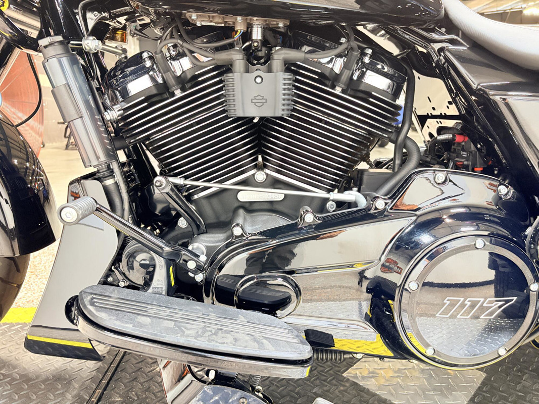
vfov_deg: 53.1
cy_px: 202
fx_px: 405
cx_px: 270
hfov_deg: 67.3
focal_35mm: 26
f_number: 1.6
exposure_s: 1/60
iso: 250
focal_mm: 5.96
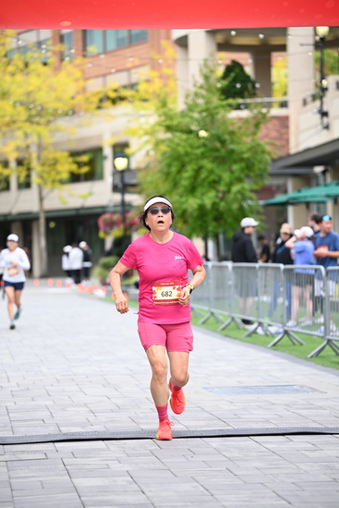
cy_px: 254
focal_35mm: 110
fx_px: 1553
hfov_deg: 12.5
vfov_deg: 18.6
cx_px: 170
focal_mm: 110
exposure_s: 1/1600
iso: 640
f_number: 2.8
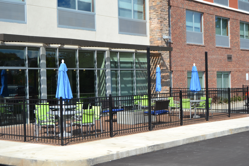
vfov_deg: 20.2
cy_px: 83
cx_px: 124
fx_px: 467
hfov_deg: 29.9
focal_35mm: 68
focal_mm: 45
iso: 100
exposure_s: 1/250
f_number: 8
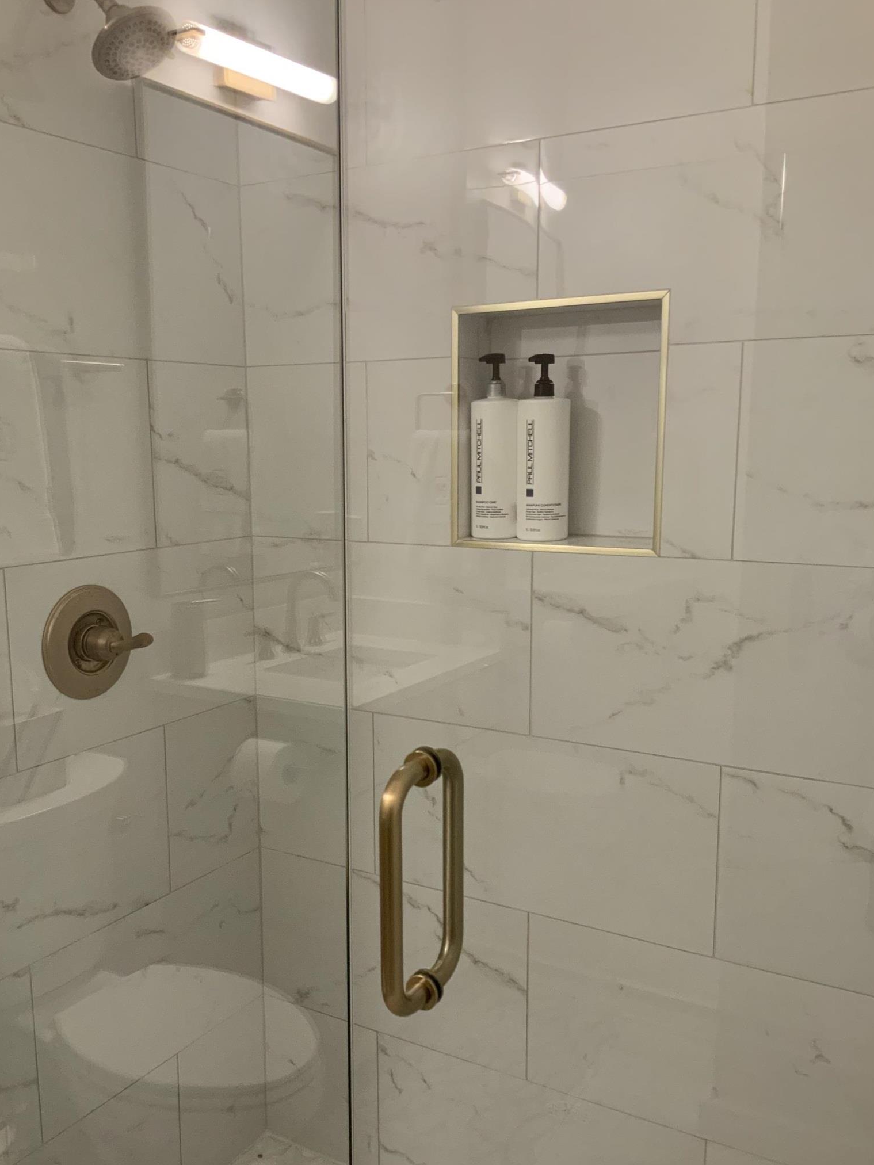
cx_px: 384
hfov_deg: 42.9
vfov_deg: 55.3
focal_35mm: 33
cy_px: 632
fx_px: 1111
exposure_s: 1/60
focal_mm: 3
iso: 125
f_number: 1.8
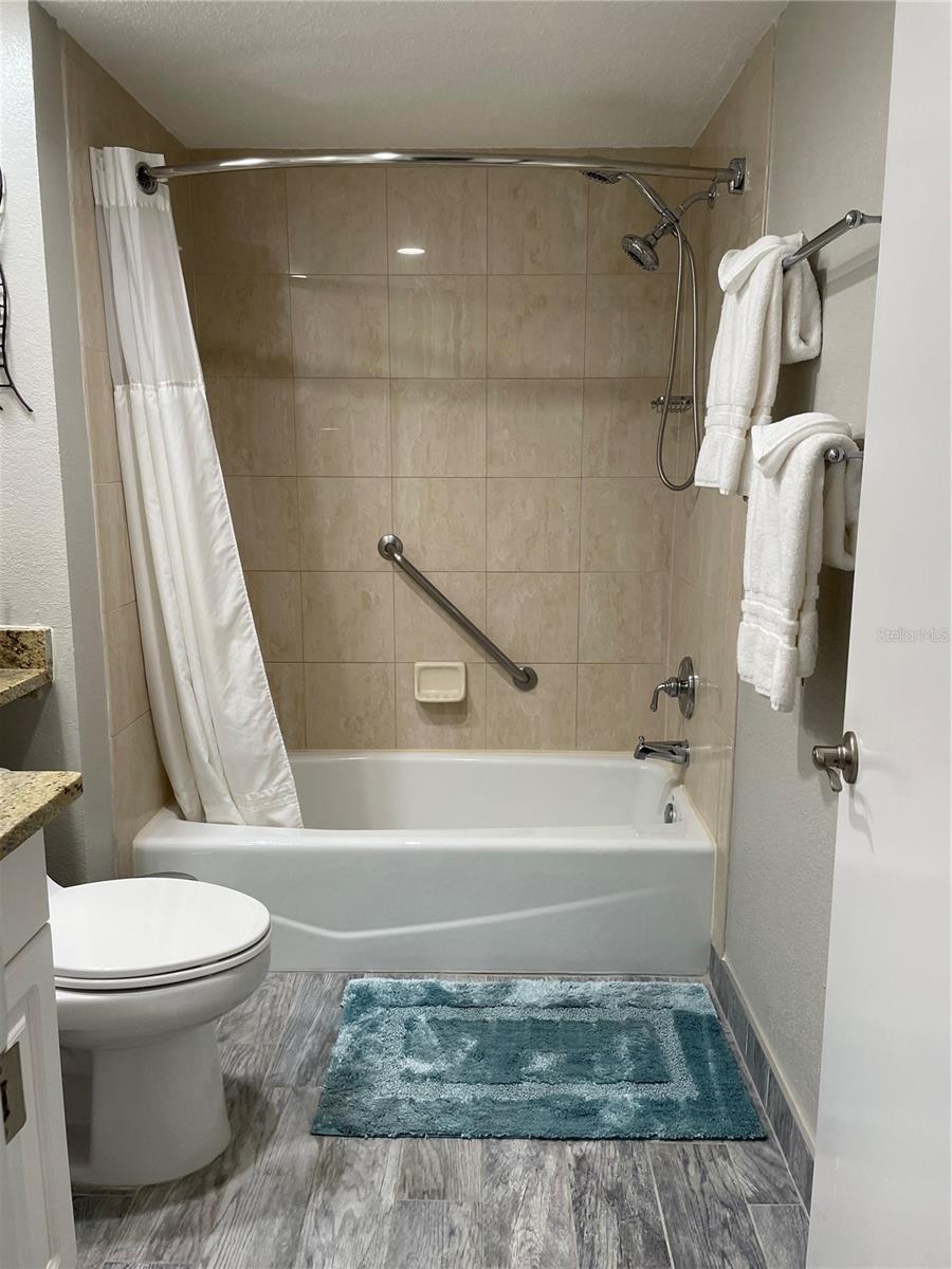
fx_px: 953
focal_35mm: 26
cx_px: 476
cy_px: 634
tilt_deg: -9.5
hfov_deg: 53.1
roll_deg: +0.8
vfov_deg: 67.3
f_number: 1.6
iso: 100
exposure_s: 1/120
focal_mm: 4.2
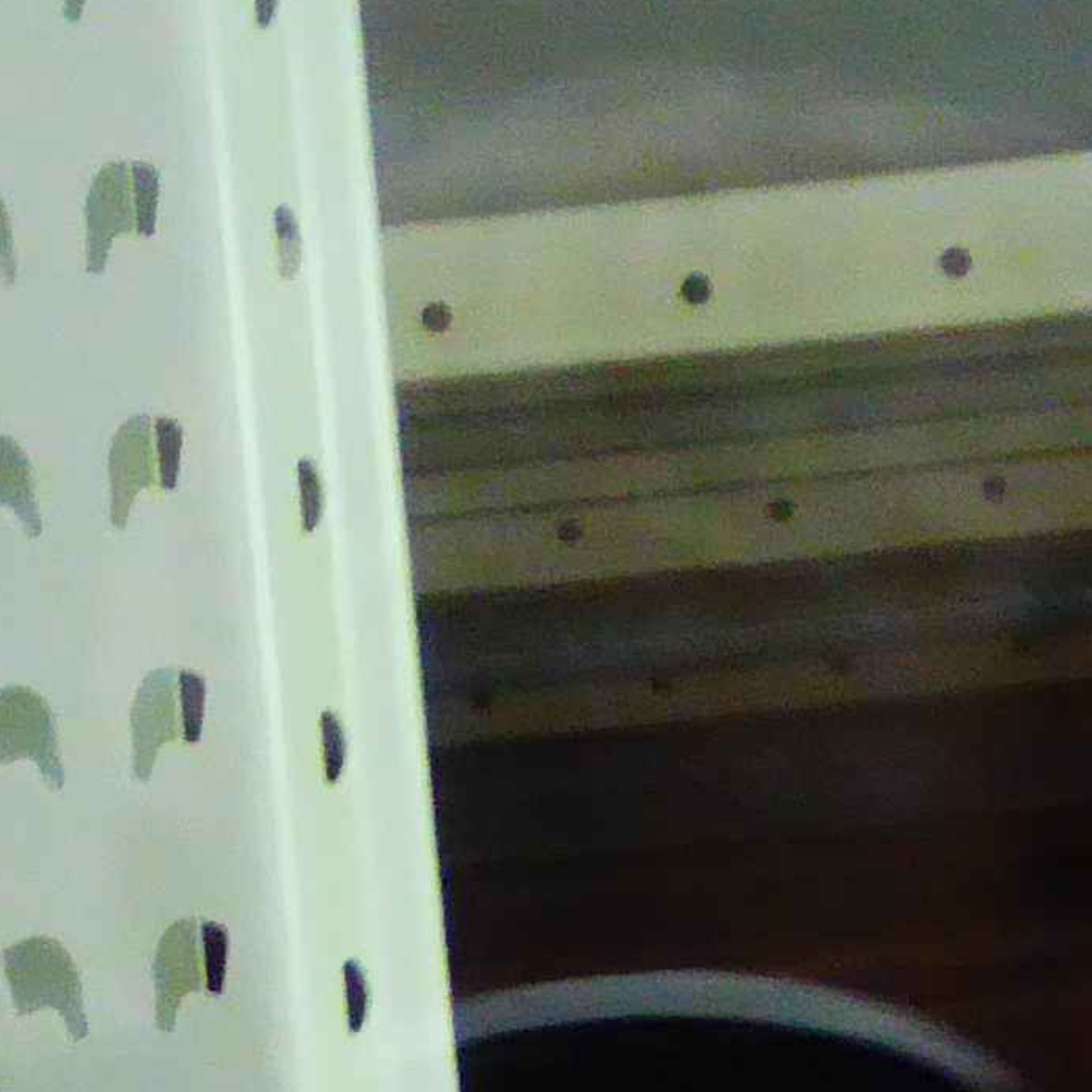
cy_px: 2421
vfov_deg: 2.4
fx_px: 25554
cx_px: -1821
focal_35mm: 716
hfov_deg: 2.4
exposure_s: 1/25
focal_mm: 20.6
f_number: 5.1
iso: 400
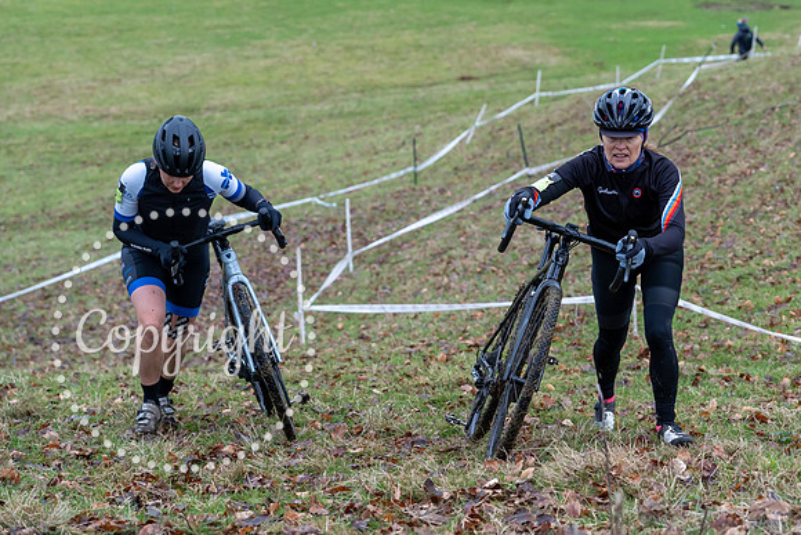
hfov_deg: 19.6
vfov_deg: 13.2
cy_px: 139
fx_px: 2308
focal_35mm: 104
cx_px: 593
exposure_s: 1/1000
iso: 1250
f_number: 3.5
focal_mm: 70
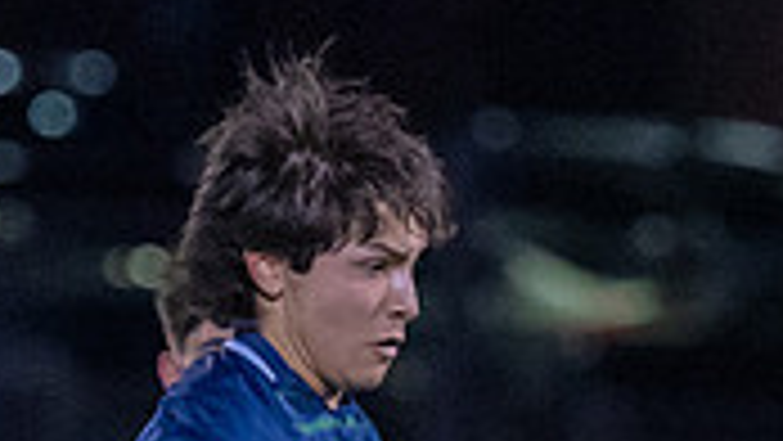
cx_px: 263
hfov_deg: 1.6
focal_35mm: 1365
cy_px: 721
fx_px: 28349
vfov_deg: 0.9
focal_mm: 173
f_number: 2.8
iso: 3200
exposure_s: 1/1000
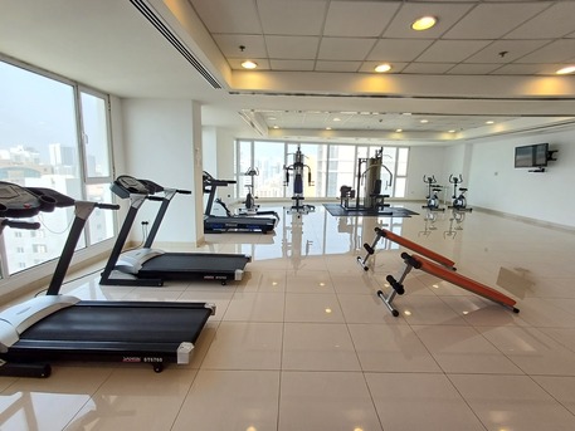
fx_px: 266
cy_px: 216
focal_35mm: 16
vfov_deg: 78.1
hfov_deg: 94.5
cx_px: 288
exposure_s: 1/50
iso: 64
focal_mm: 1.64
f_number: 2.2
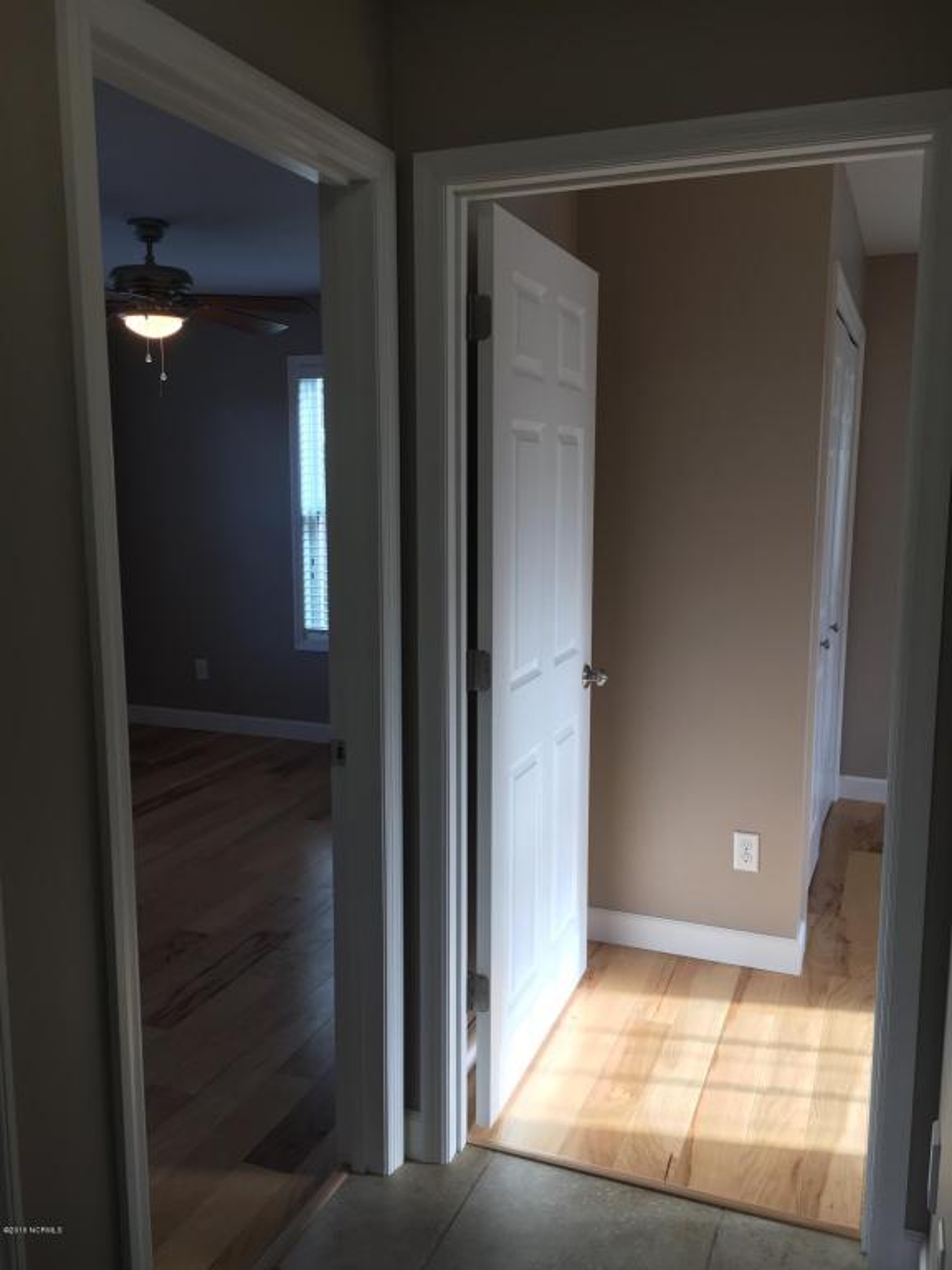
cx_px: 476
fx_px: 1063
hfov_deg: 48.2
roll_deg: -0.3
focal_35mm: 29
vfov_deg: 61.7
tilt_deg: -8.2
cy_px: 635
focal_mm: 4.15
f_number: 2.2
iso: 25
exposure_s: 1/60
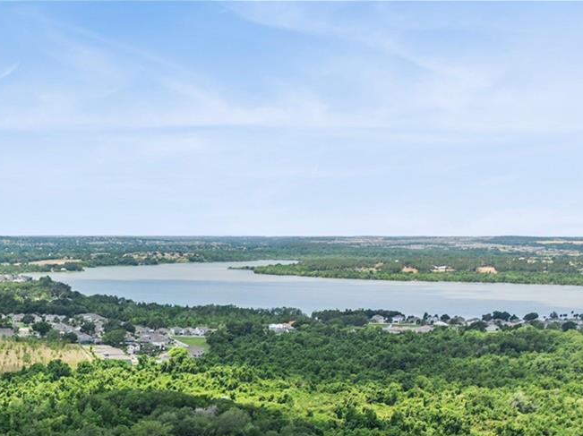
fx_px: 993
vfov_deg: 22.6
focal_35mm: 59
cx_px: 4
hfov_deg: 30.5
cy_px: 535
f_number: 2.8
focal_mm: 12.3
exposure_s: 1/2000
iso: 170
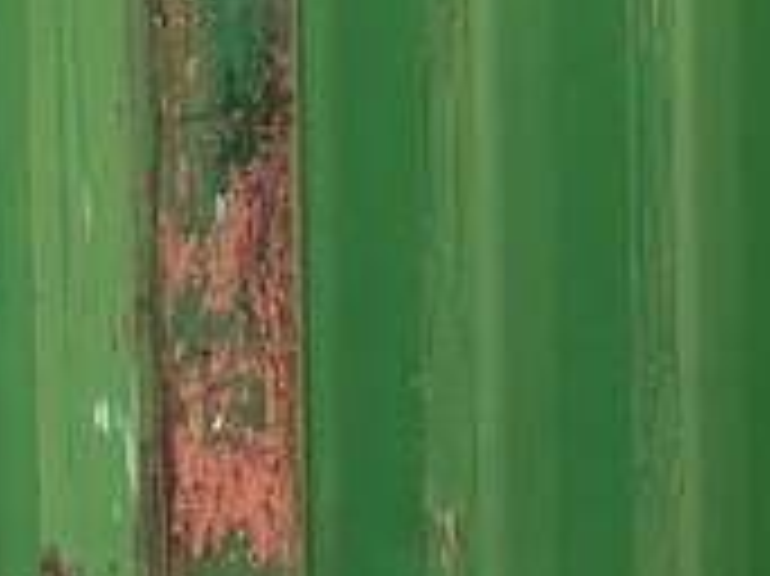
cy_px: -333
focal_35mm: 150
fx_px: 3334
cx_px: 745
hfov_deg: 13.0
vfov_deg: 9.6
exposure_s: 1/1198
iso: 80
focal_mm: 6.86
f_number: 1.78
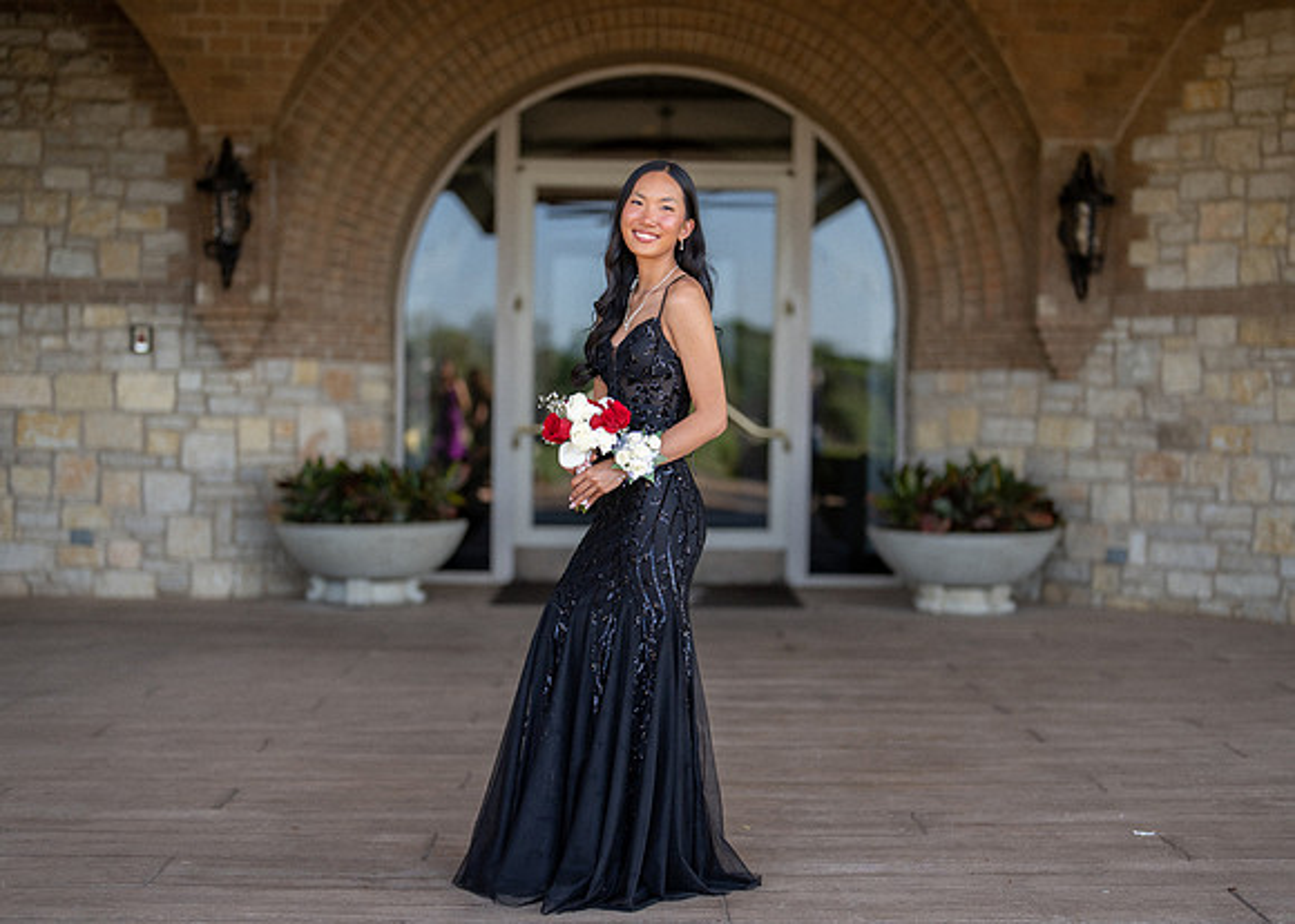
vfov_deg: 25.7
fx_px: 2025
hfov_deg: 35.5
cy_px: 480
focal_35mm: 55
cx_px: 676
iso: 160
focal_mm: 50
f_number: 1.2
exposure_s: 1/2000
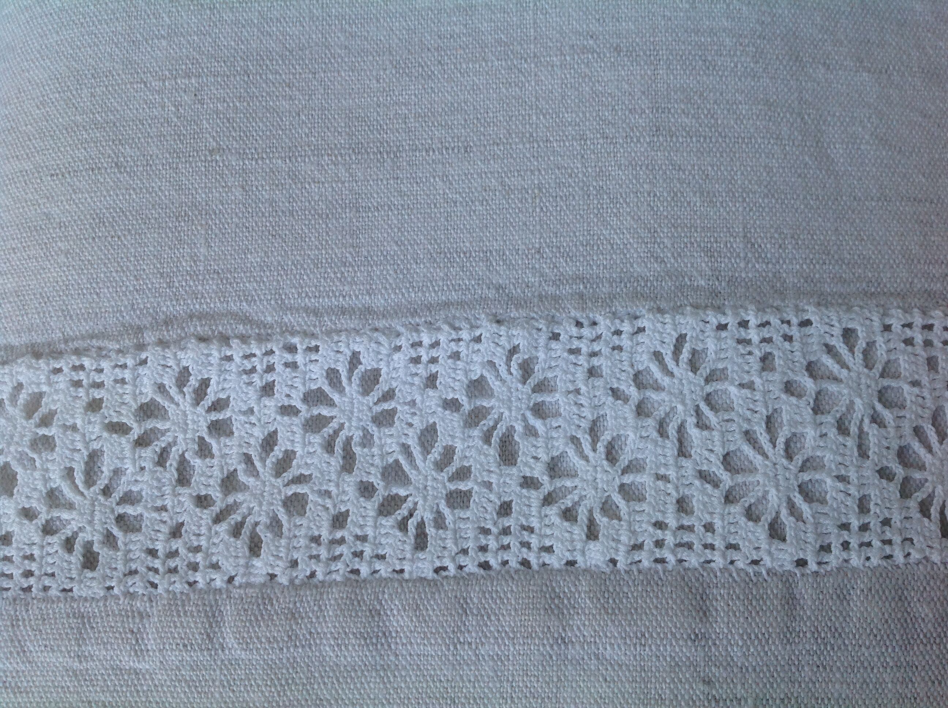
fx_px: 957
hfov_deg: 52.7
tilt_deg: -78.0
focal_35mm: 35
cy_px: 354
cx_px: 474
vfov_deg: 40.6
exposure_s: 1/60
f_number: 2.4
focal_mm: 4.28
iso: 80
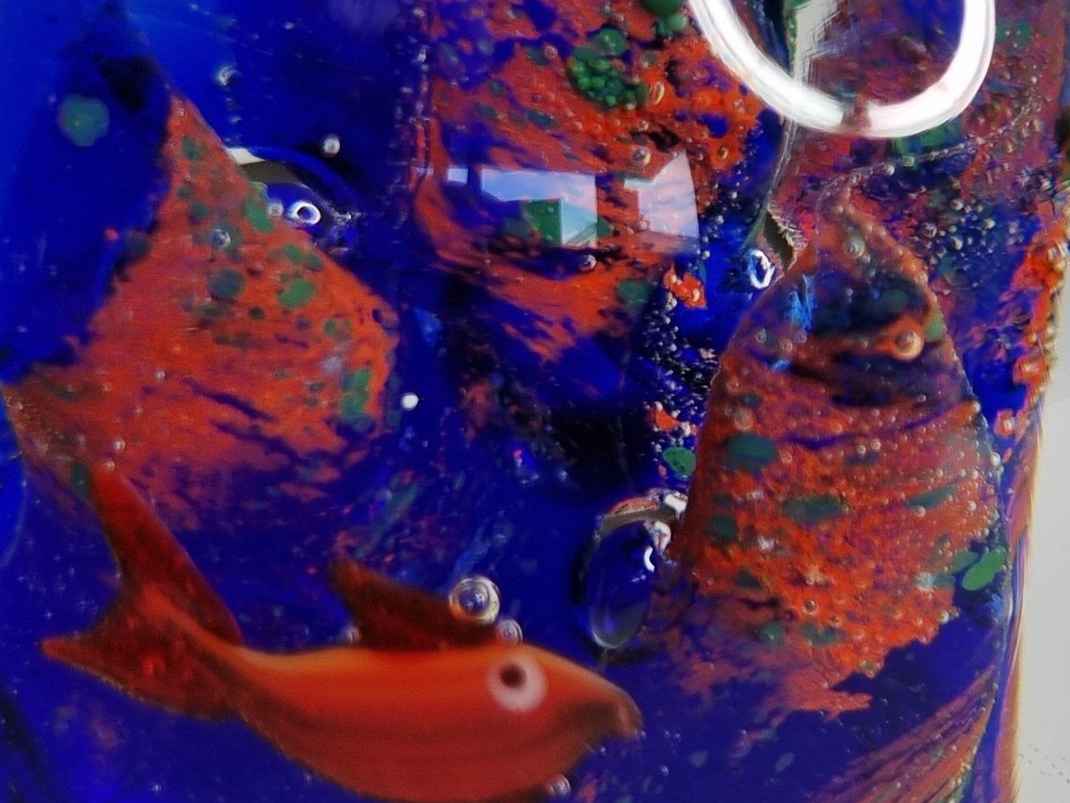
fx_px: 2813
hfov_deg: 20.7
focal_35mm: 91
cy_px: 368
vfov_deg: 16.2
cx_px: 1118
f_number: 1.8
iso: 50
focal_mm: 5.4
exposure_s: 1/108
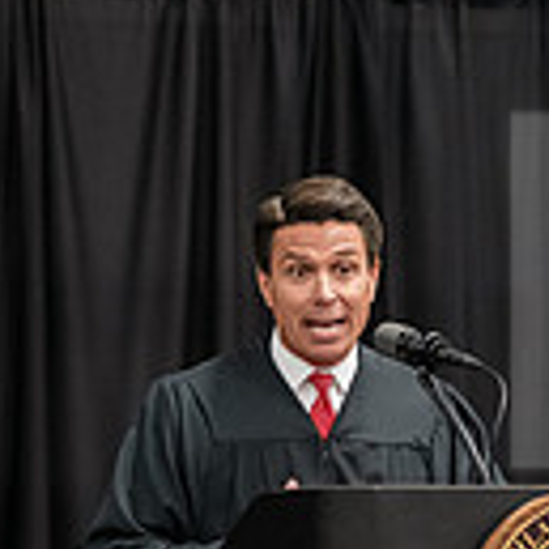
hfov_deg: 2.3
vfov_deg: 2.3
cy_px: 628
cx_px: 383
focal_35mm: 764
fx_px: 13709
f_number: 3.2
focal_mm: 200
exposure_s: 1/200
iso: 3200
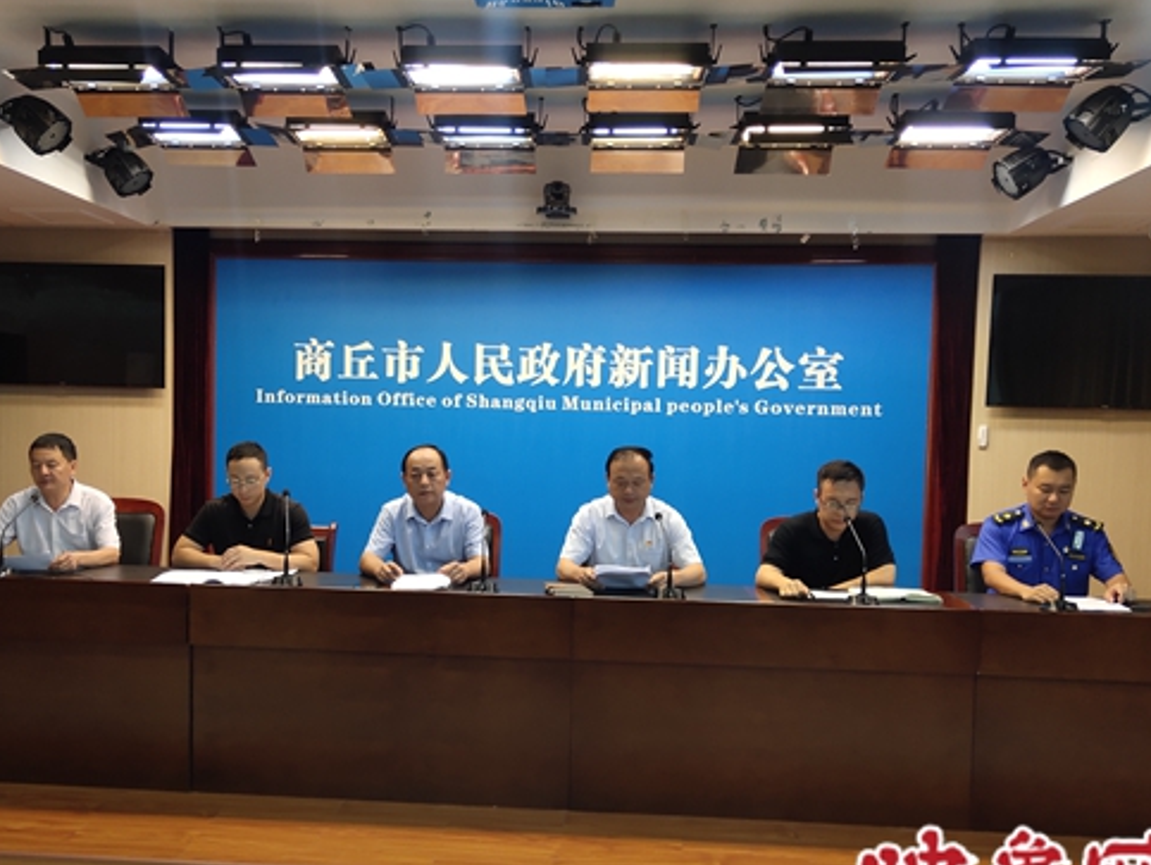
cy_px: 486
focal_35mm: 36
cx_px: 508
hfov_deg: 51.2
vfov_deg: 39.6
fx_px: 1198
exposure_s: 1/100
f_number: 1.8
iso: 164
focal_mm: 4.27
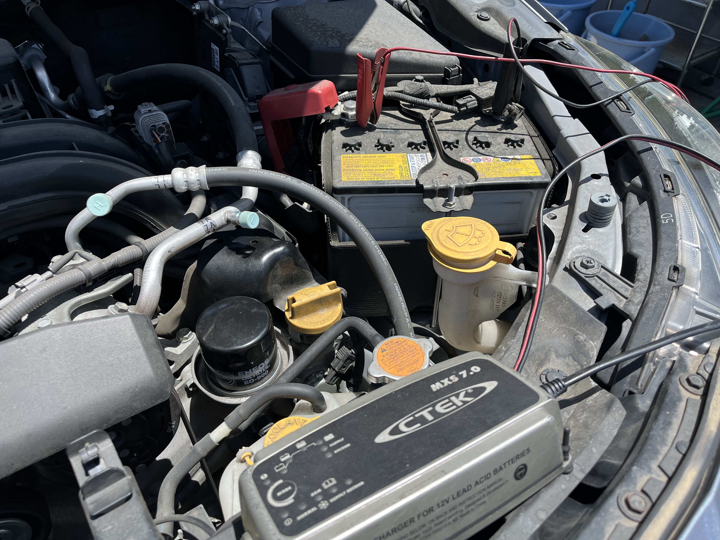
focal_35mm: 26
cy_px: 270
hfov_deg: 67.3
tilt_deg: -43.3
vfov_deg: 53.1
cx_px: 360
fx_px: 541
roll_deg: +0.9
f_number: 1.6
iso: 50
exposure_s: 1/2062
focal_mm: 5.1
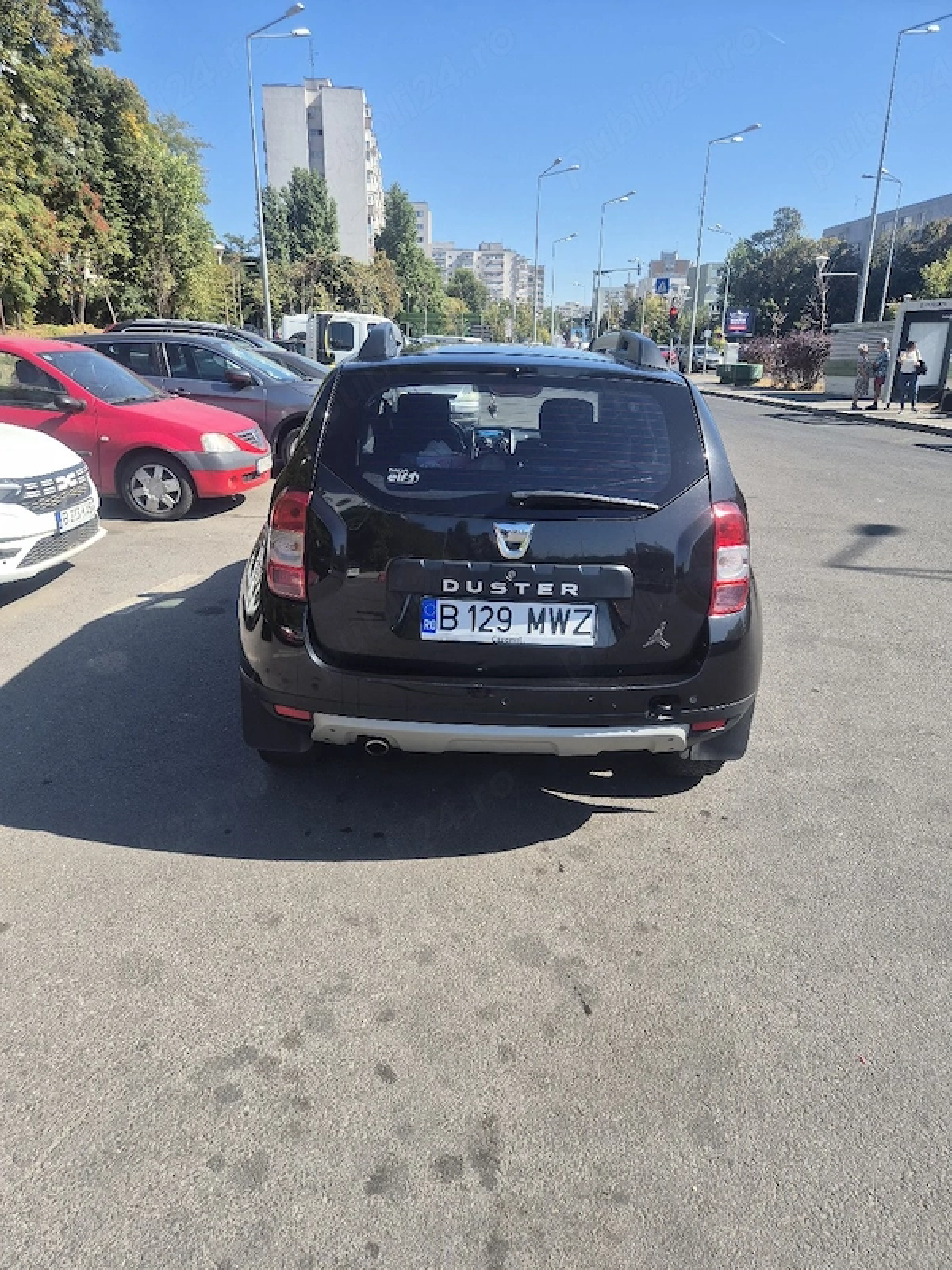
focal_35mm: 23
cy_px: 635
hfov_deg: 58.9
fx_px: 843
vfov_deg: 73.9
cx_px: 476
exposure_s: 1/909
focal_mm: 5.4
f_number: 1.8
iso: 25
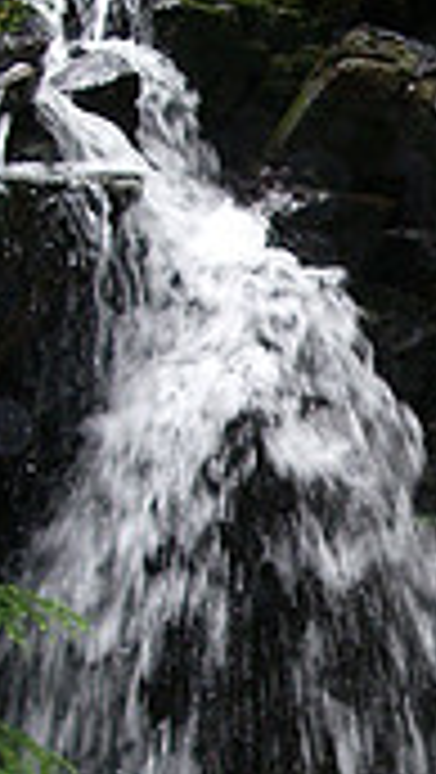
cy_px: 648
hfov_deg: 11.9
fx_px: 2051
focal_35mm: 100
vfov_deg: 21.0
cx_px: 517
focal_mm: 5.8
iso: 100
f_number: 2.6
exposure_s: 1/40
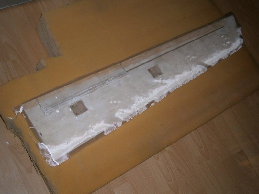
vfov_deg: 30.8
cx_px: 130
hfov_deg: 40.5
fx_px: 351
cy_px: 97
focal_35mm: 47
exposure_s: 1/40
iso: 125
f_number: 3.4
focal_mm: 8.3
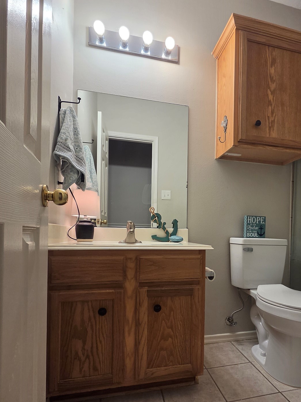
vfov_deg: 84.0
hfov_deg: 67.6
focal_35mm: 19
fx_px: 220
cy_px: 232
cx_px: 189
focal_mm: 2.2
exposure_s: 1/120
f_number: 2.2
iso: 160
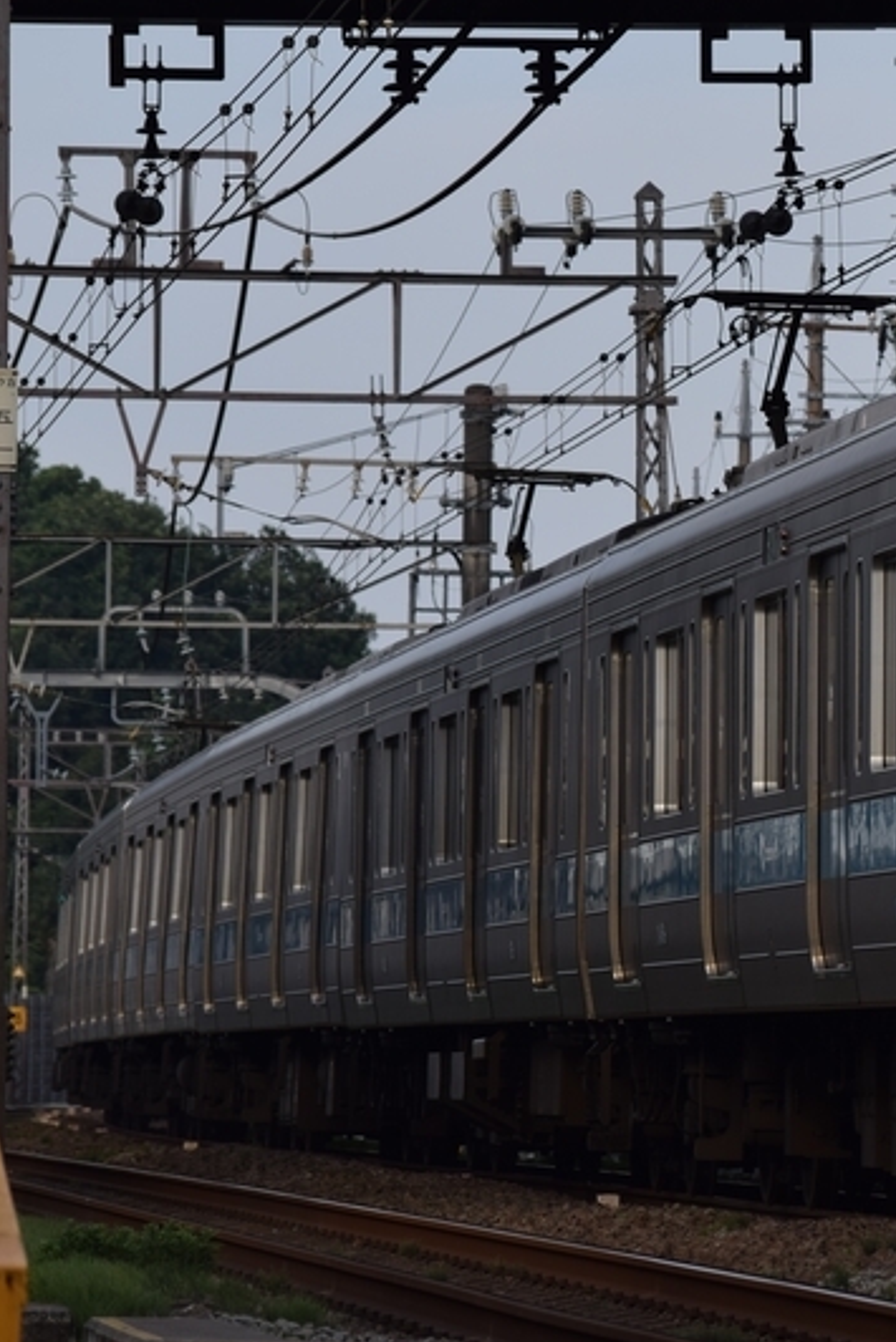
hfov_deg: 4.3
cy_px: 672
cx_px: 866
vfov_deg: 6.5
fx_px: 11789
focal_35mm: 316
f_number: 7.1
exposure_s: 1/400
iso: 100
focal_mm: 140
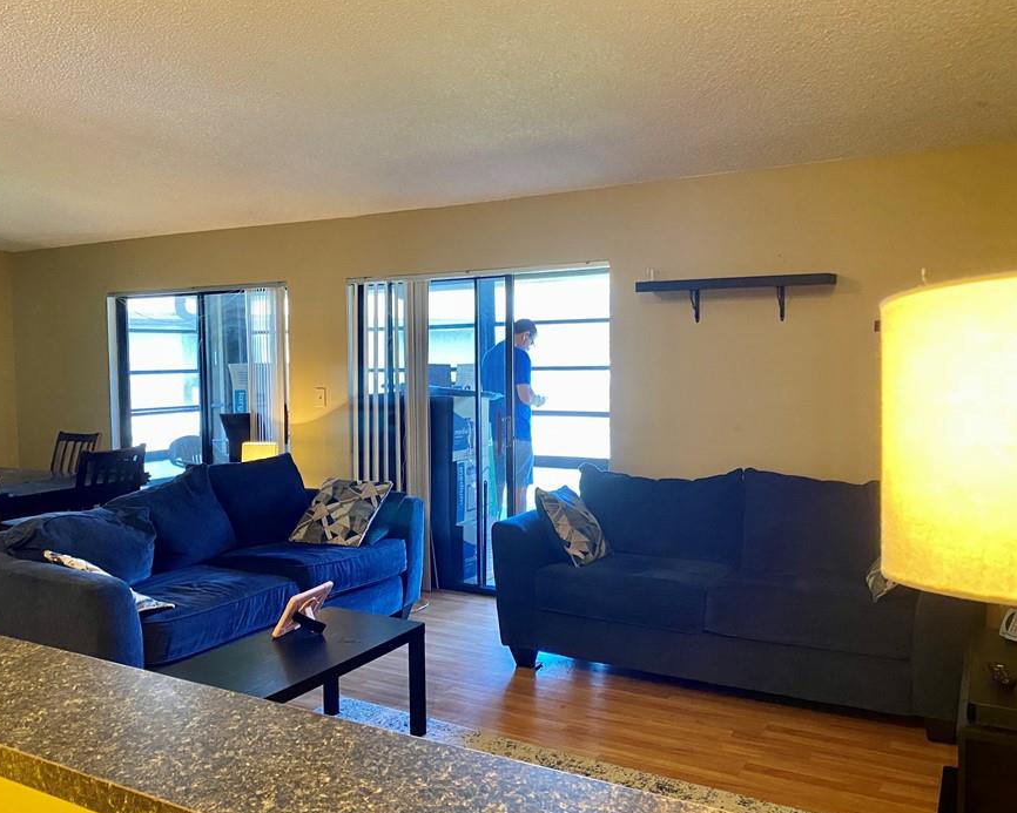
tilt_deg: -3.3
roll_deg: +0.2
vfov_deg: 48.5
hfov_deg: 58.7
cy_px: 408
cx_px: 473
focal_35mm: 30
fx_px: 903
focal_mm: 4.25
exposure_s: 1/40
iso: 400
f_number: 1.8
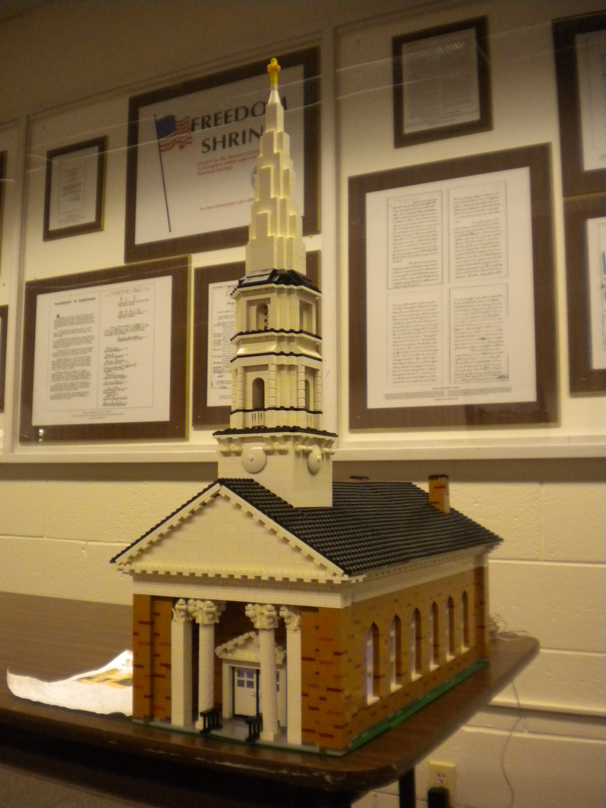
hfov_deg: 40.7
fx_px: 817
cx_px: 303
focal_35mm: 35
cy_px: 404
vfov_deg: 52.6
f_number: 3.1
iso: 420
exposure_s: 1/58.7
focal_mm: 6.3
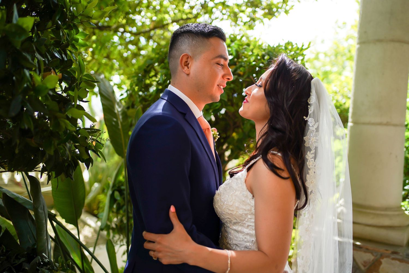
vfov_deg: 37.9
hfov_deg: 54.4
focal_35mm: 35
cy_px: 136
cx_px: 204
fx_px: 398
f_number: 1.8
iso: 100
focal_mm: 35
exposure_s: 1/1000
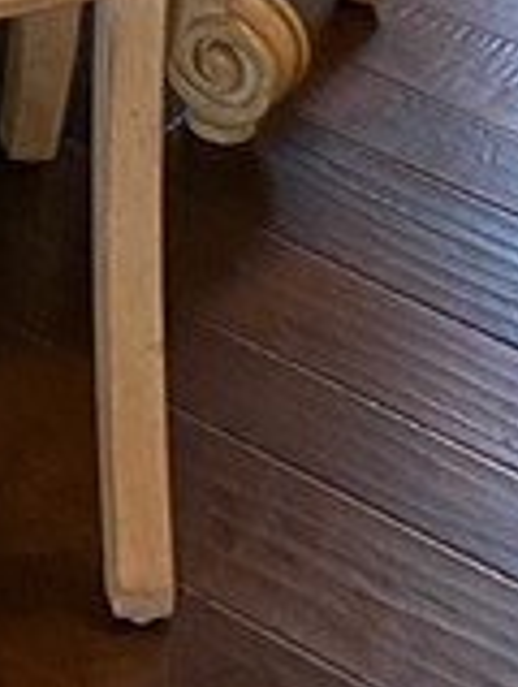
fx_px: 3319
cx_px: -600
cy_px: -1486
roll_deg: -2.1
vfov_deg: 9.1
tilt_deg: -5.2
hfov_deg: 8.4
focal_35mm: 167
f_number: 1.8
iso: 160
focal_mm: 4.25
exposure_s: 1/57
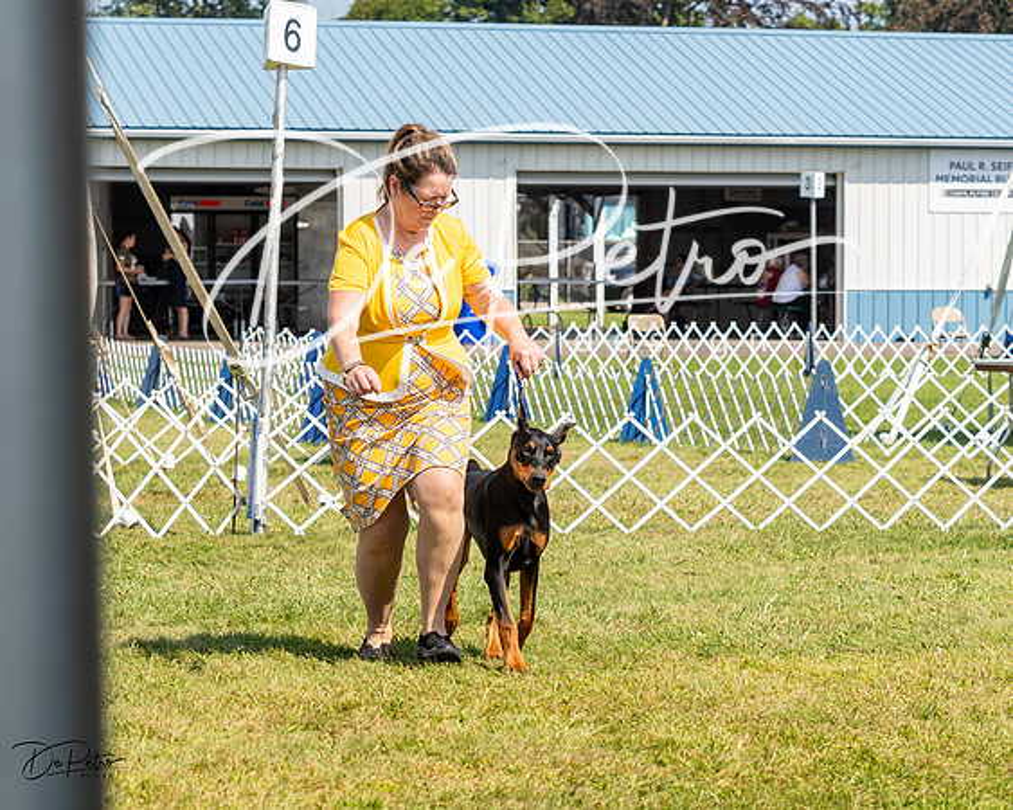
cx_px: 506
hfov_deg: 15.7
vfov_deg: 12.6
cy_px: 405
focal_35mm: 123
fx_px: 3679
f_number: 5
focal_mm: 73
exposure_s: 1/1250
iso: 400
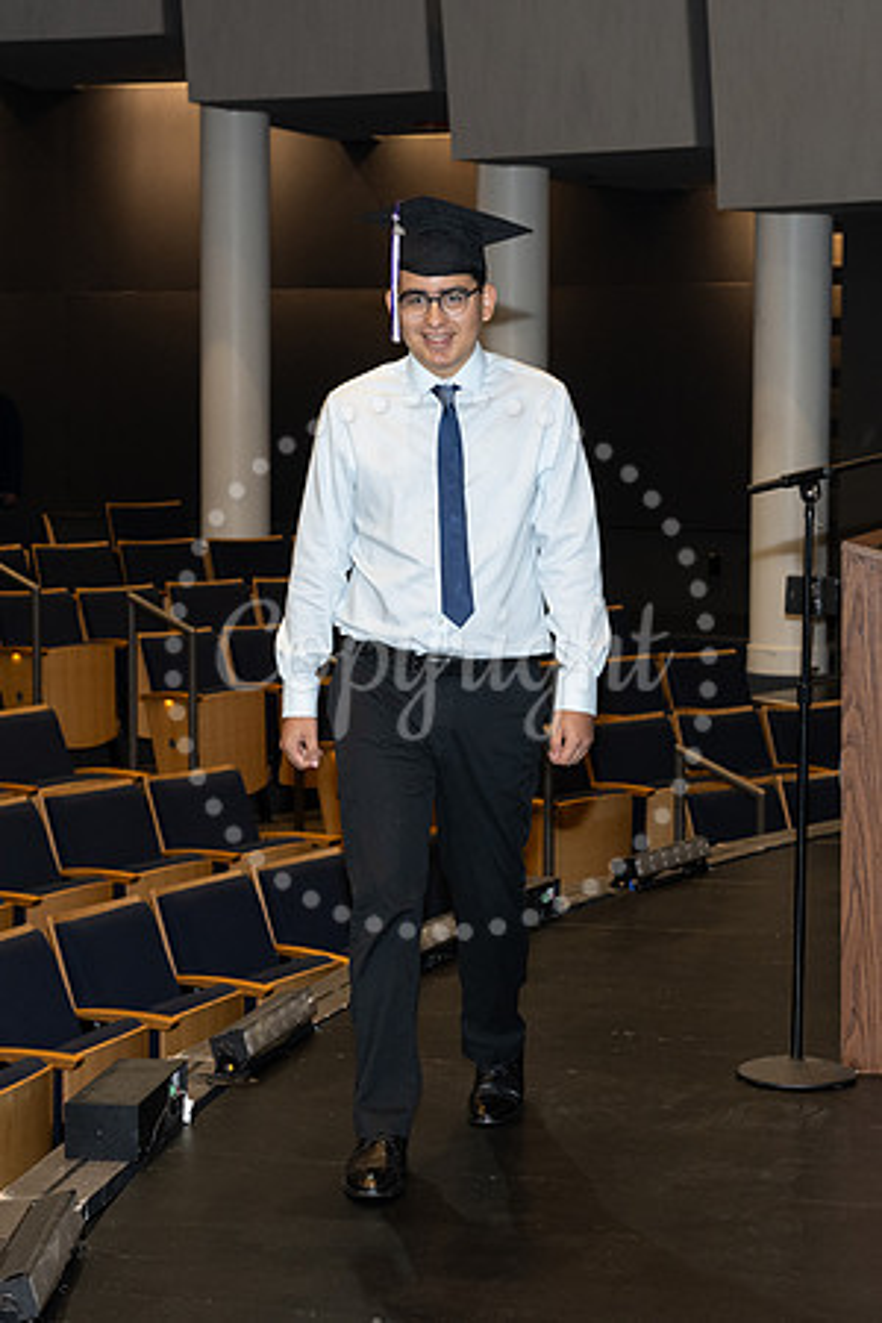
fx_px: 2921
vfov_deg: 25.5
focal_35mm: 80
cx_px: 441
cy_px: 662
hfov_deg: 17.2
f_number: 5
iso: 1000
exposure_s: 1/125
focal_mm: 53
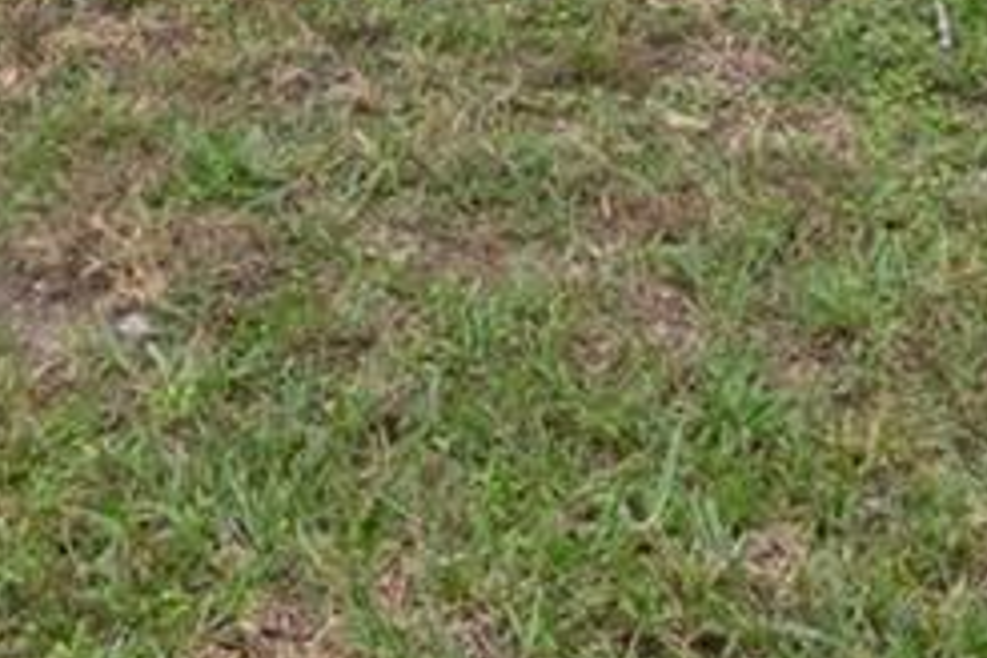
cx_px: 361
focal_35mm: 107
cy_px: -1067
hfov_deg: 19.0
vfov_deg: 10.5
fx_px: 2940
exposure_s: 1/80
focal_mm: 11
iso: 320
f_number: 8
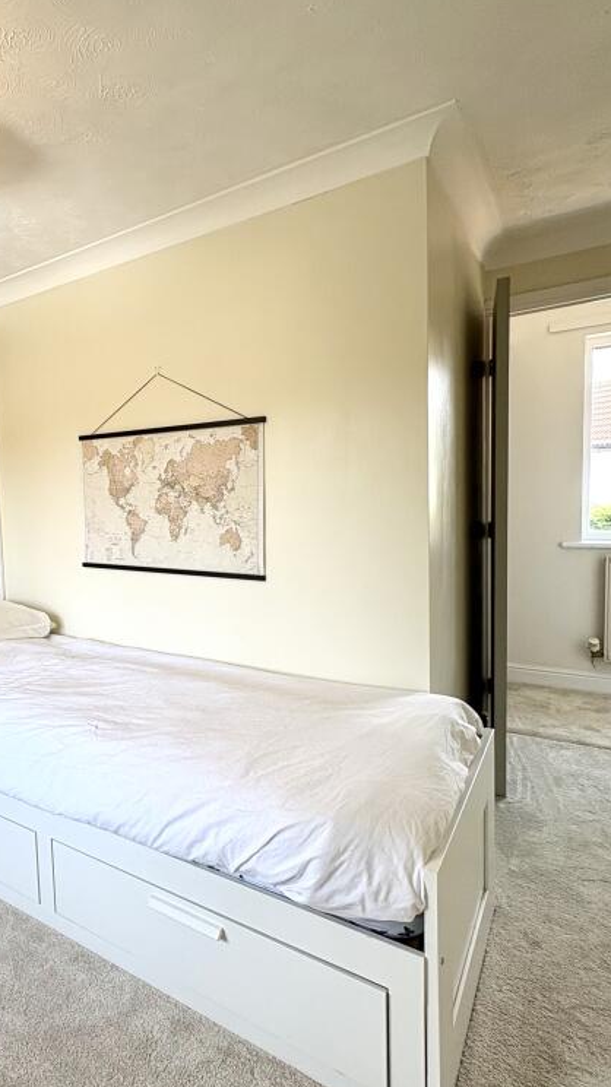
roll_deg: +4.1
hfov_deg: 47.7
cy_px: 542
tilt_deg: -4.3
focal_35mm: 21
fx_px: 605
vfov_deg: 83.9
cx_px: 53
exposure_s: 1/99
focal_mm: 2.22
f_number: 2.2
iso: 50
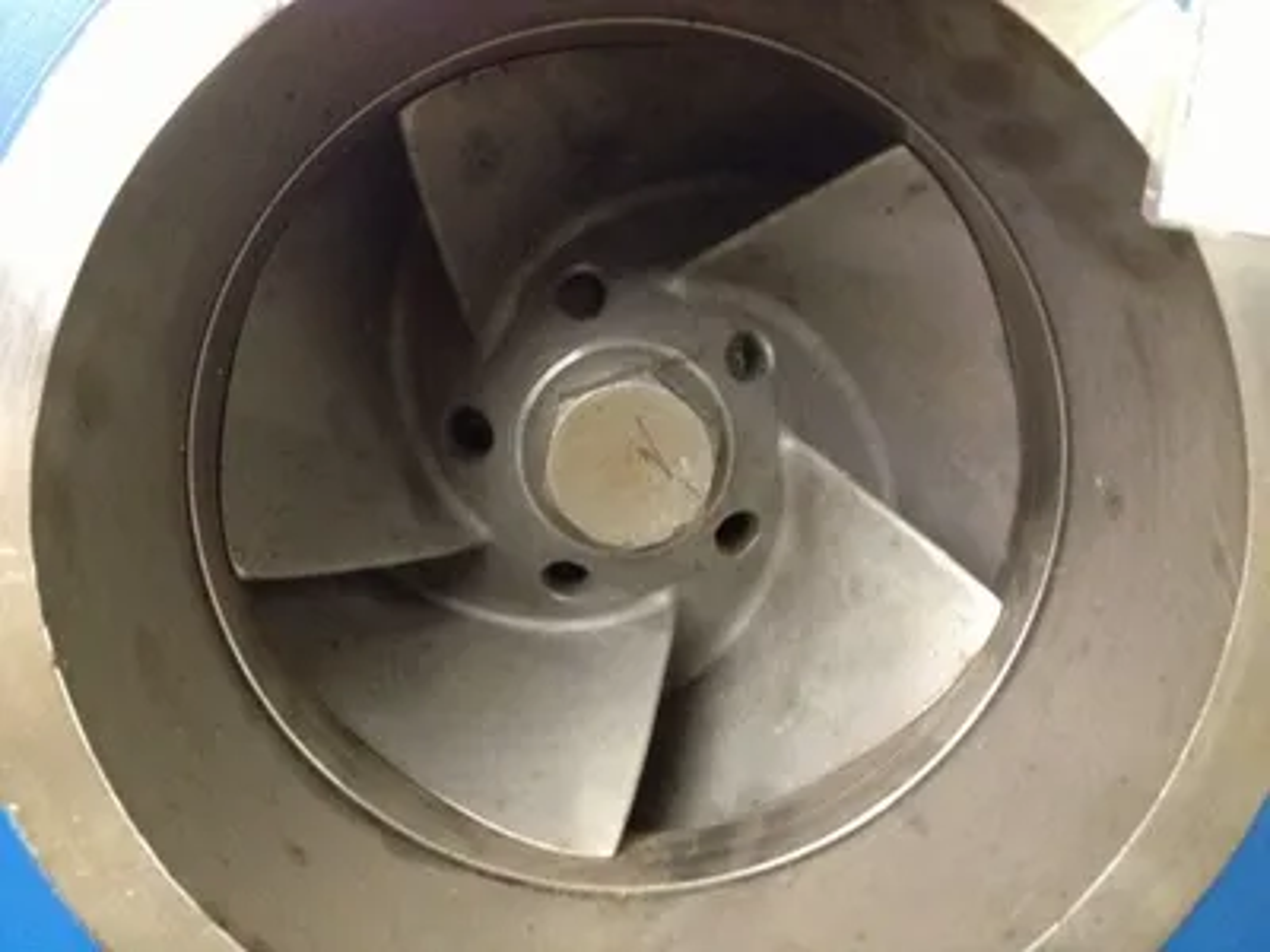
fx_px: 1284
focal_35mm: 35
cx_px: 635
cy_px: 476
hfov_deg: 52.6
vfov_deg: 40.7
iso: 500
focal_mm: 4.28
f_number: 2.4
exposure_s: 1/15
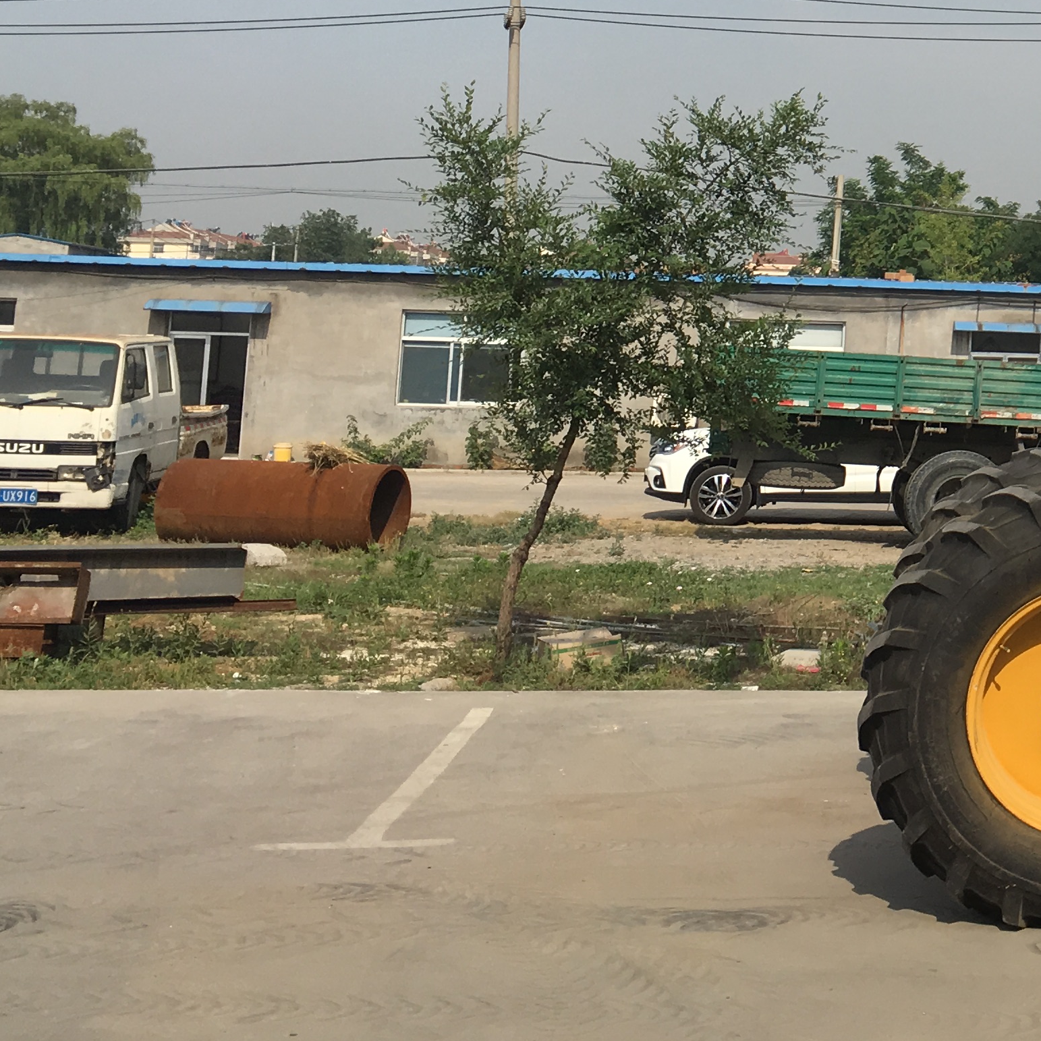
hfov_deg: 23.6
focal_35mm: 67
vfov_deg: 24.9
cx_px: 1230
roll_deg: -1.3
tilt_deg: +8.2
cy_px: 83
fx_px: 2280
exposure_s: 1/1923
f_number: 2.2
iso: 25
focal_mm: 4.15
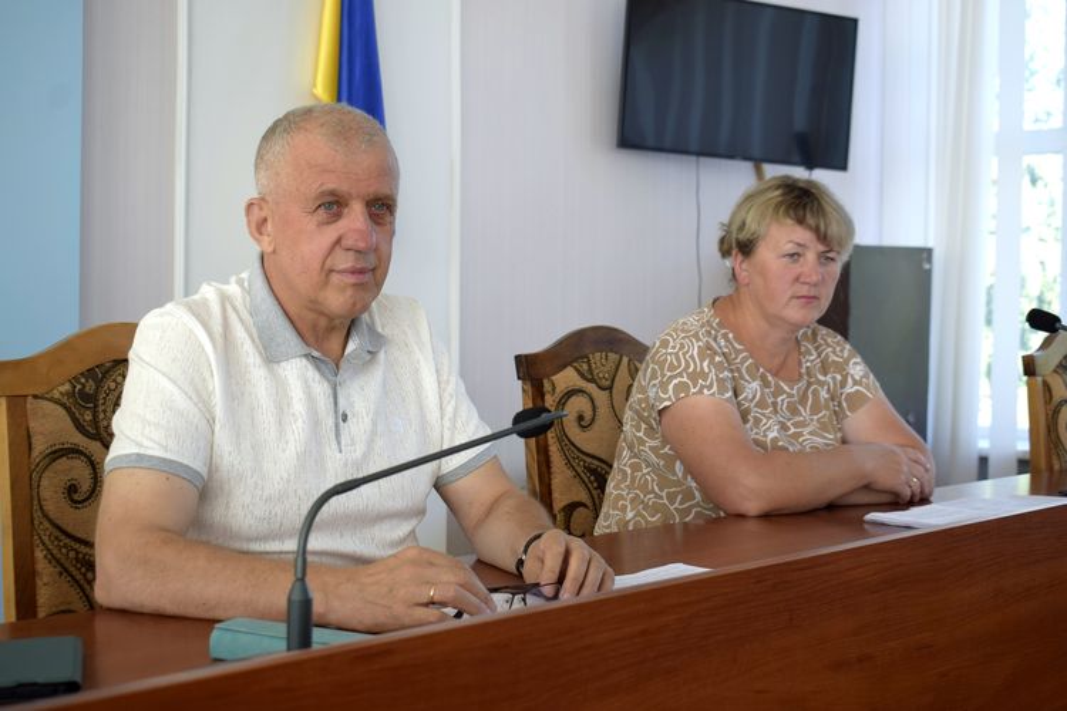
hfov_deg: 38.9
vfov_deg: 26.5
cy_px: 356
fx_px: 1511
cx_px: 534
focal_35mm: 51
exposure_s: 1/125
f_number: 5.6
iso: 400
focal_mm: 34
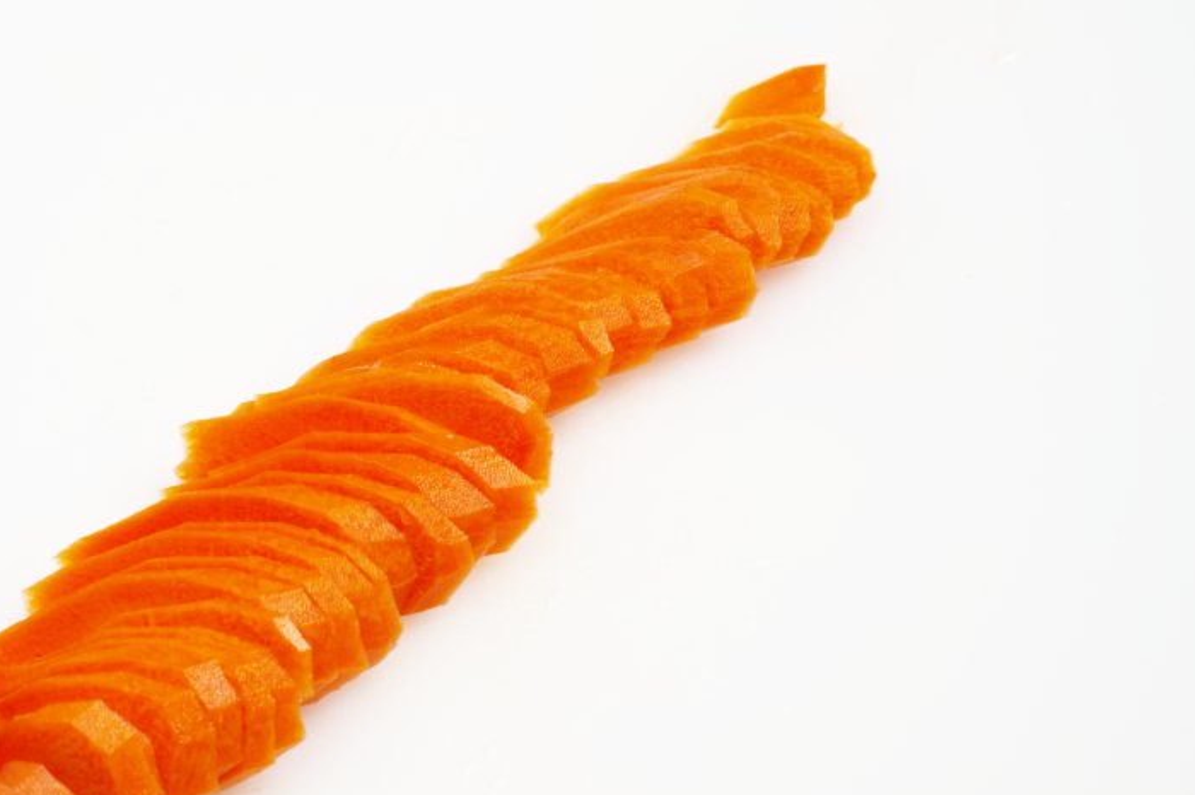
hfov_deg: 17.0
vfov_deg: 11.4
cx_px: 278
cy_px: 432
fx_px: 3981
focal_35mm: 120
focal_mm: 70
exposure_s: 1/100
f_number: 11
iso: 200
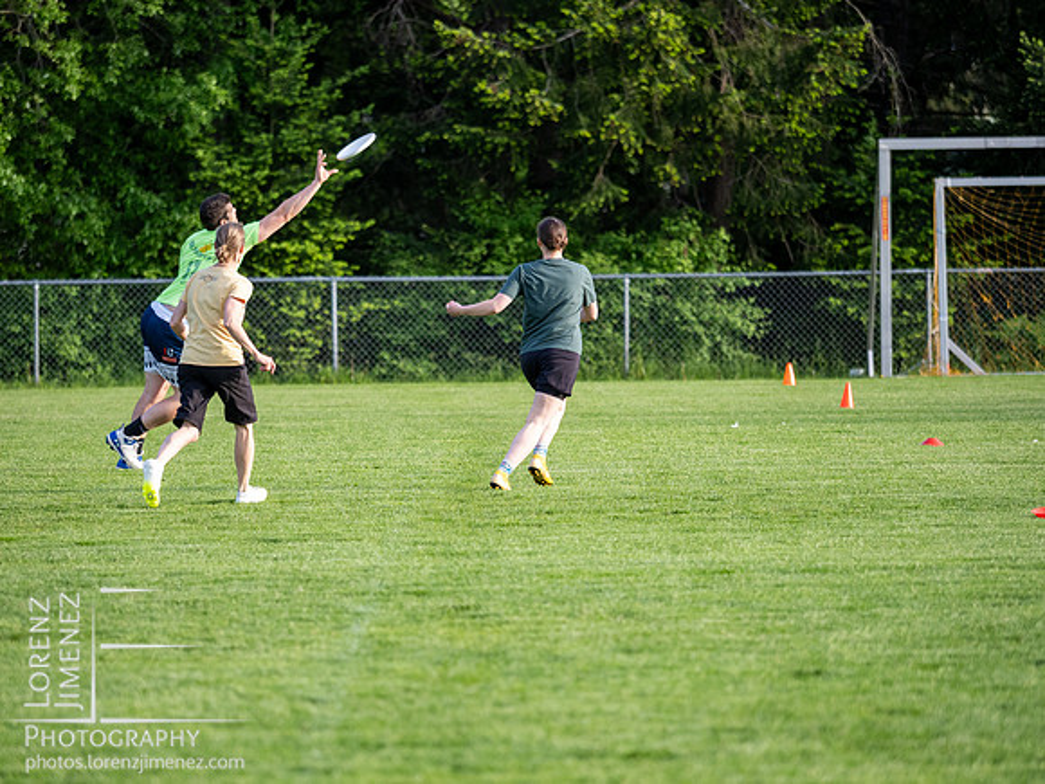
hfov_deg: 6.6
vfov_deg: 5.0
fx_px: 9057
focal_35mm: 300
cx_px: 522
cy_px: 392
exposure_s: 1/1000
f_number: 2.8
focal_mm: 150
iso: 320
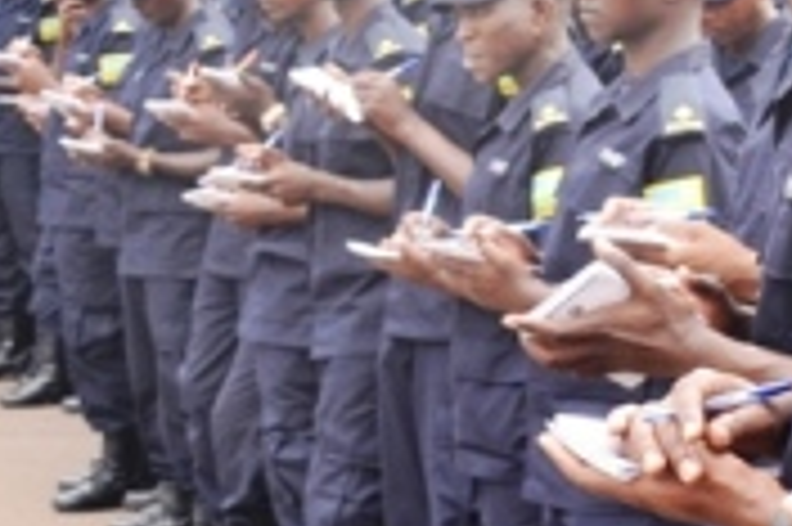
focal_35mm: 133
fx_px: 2923
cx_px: 958
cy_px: 324
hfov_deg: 14.9
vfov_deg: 10.3
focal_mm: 26
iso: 100
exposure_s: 1/80
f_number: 5.6
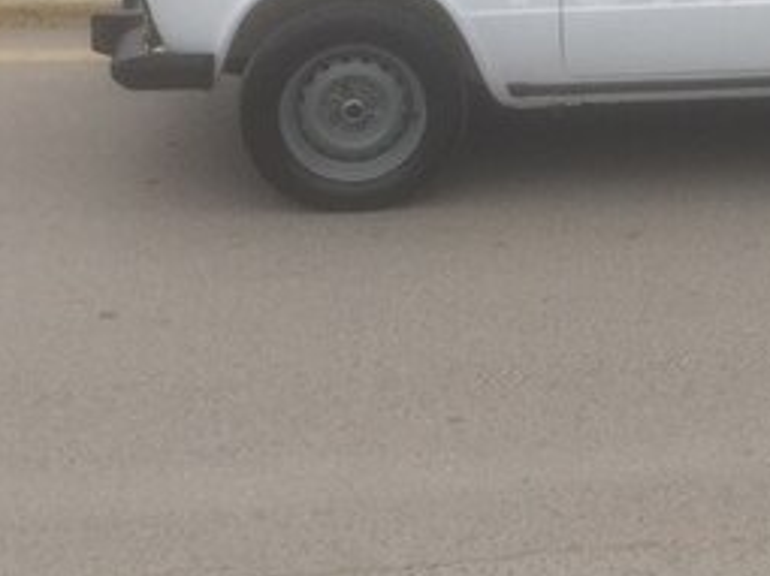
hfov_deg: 24.6
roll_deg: -1.0
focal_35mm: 75
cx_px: 794
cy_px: -41
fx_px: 1668
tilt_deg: -10.7
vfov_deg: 18.9
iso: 32
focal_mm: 4.15
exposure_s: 1/324
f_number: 2.2
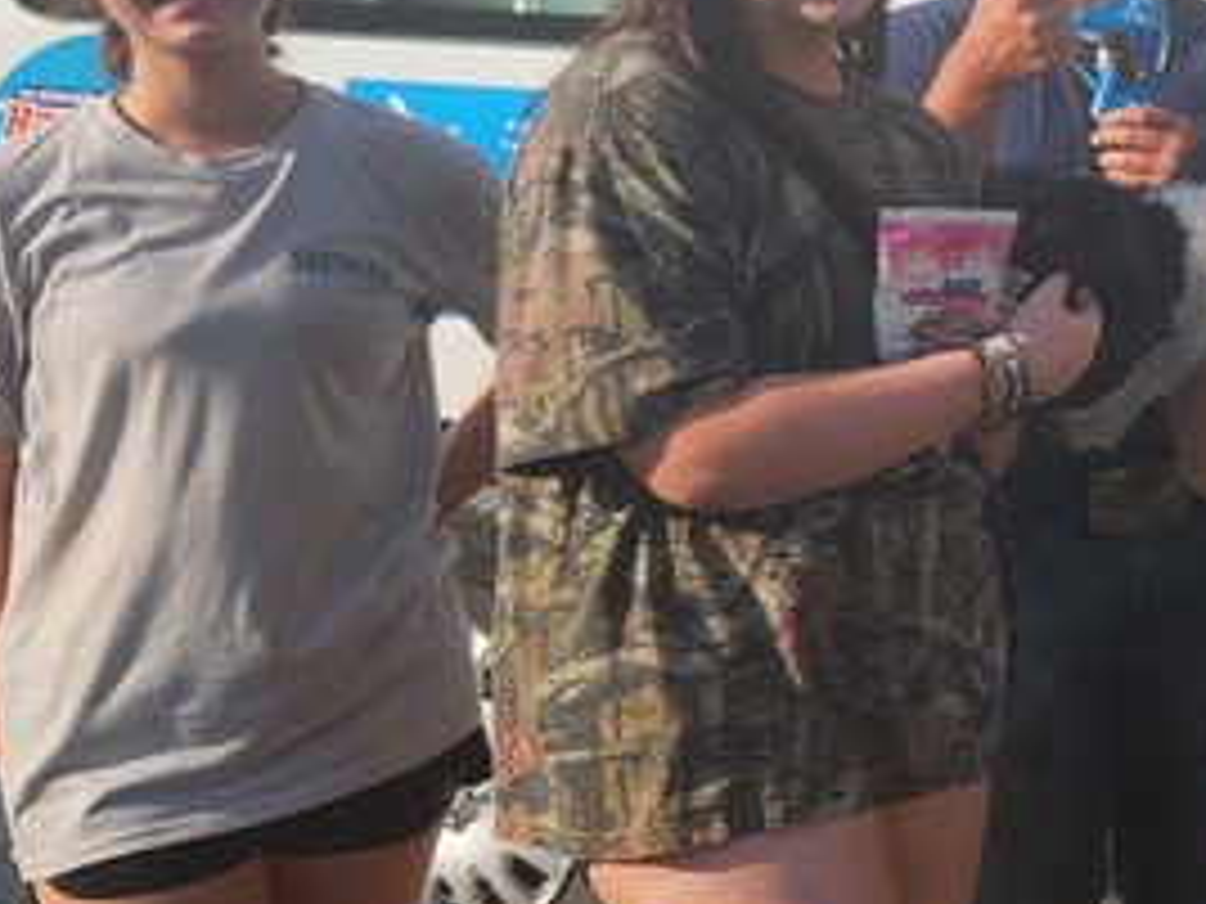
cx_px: 1845
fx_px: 3066
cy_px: 432
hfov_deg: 19.3
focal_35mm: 88
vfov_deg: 16.8
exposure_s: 1/1889
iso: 20
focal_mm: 5.4
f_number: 1.8
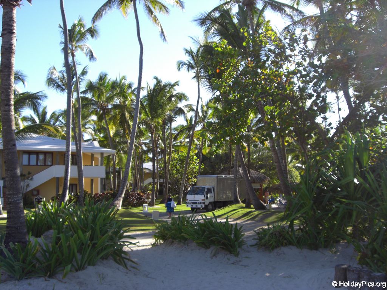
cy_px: 145
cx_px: 194
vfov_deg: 37.7
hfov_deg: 49.0
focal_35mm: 38
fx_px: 425
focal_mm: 6.2
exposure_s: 1/400
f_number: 2.7
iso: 64
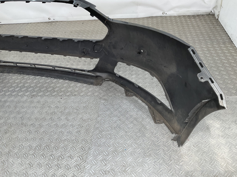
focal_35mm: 29
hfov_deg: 61.7
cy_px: 88
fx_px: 199
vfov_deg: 48.2
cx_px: 118
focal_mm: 3
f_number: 1.8
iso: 16
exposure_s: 1/147
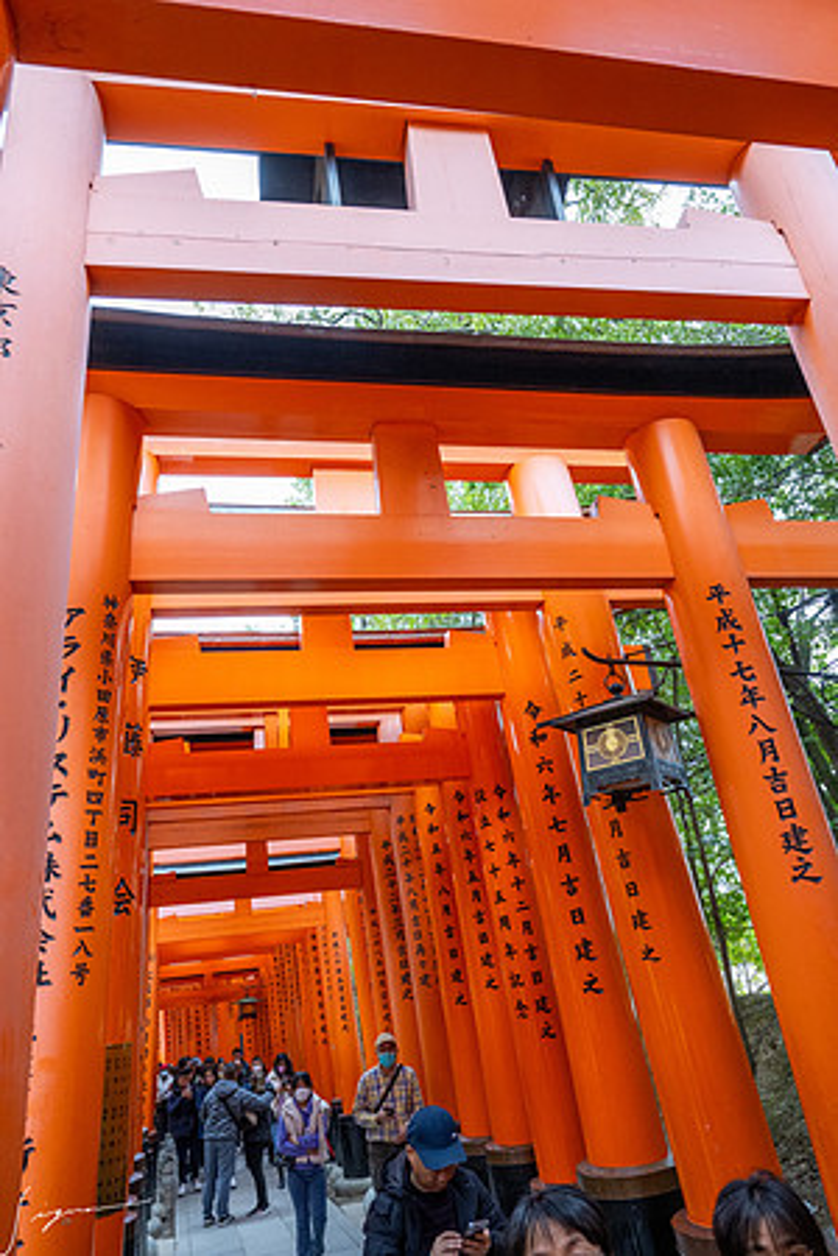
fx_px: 838
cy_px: 628
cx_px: 419
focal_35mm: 24
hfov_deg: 53.1
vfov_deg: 73.7
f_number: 4
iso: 1400
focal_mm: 24
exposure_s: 1/500
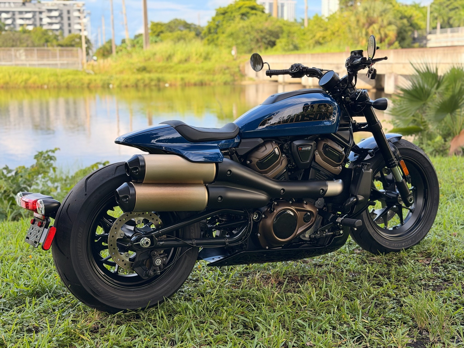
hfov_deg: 39.7
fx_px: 643
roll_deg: +1.2
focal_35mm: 48
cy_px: 174
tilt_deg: -10.4
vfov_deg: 30.3
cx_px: 232
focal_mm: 6.76
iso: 64
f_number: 1.78
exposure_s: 1/754
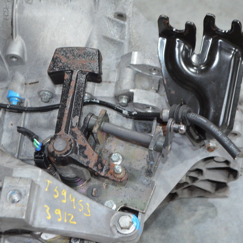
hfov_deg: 23.4
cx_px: 110
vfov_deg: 23.4
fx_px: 588
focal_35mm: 74
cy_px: 122
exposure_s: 1/60
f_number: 5
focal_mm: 38
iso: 1600
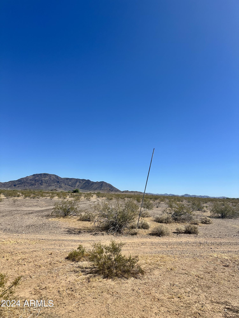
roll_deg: -3.1
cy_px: 159
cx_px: 120
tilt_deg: +10.2
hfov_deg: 56.8
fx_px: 221
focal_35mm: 24
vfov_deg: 71.6
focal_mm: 6.86
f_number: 1.78
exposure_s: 1/7042
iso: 80
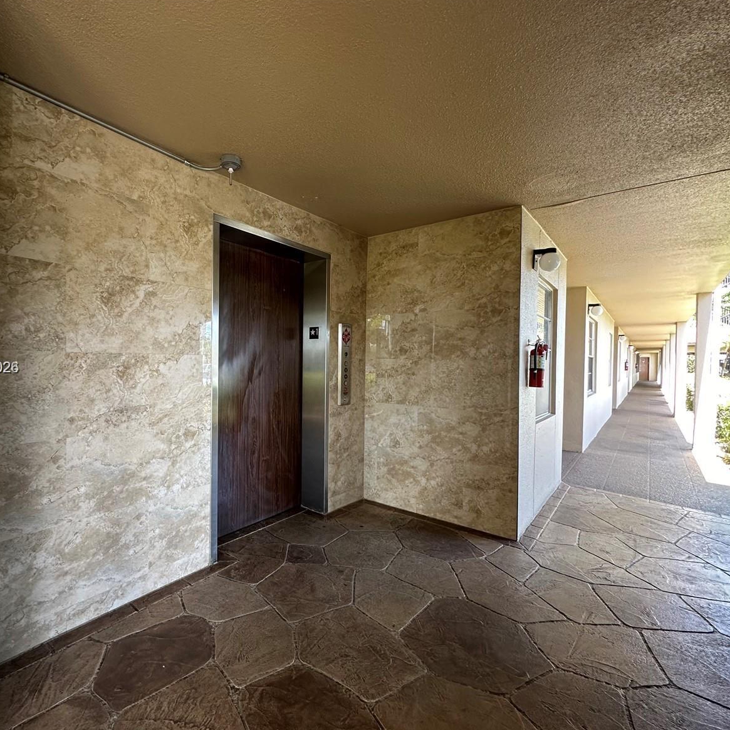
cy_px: 368
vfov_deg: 84.0
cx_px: 325
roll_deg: -1.1
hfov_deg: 83.7
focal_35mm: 17
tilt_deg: -1.1
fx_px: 406
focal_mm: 2.22
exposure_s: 1/99
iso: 200
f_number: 2.2
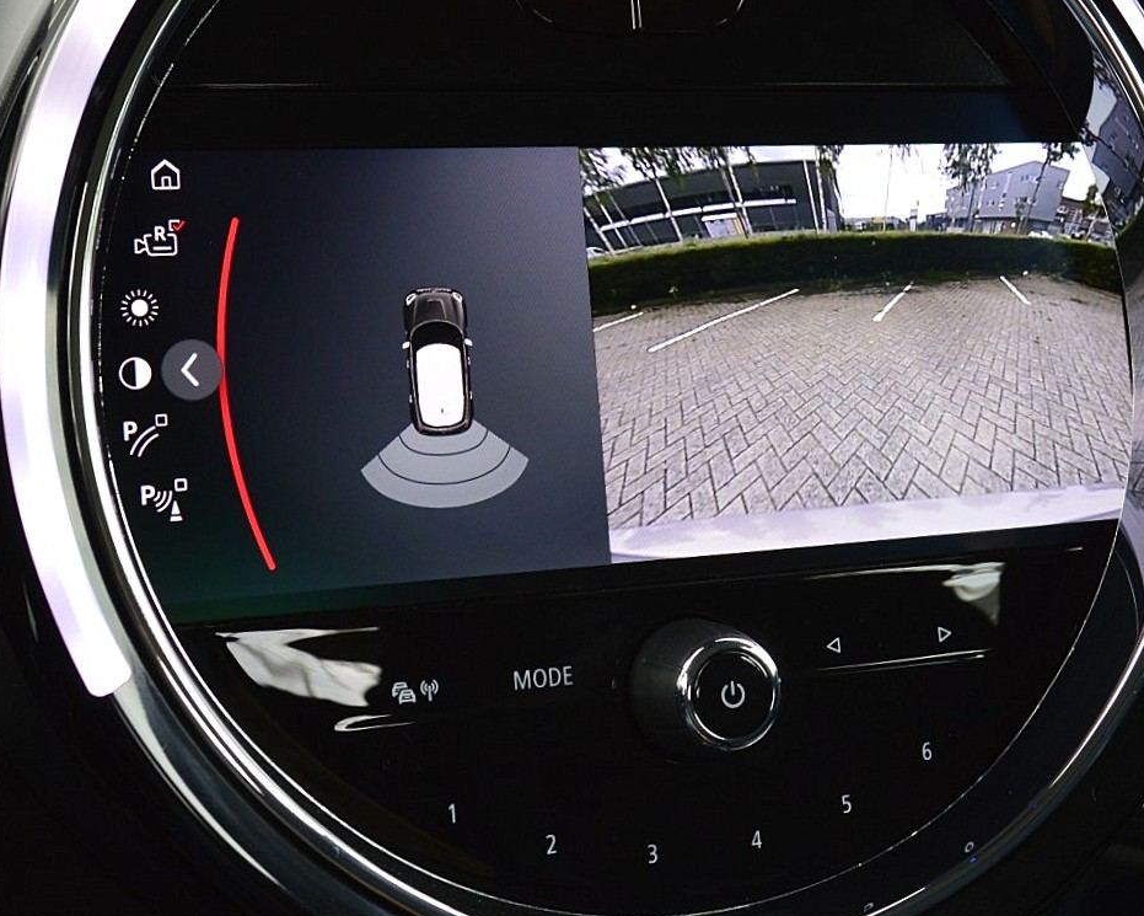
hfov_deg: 34.7
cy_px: 327
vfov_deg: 28.0
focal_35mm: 54
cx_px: 550
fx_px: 1829
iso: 500
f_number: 8
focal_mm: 22
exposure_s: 1/60
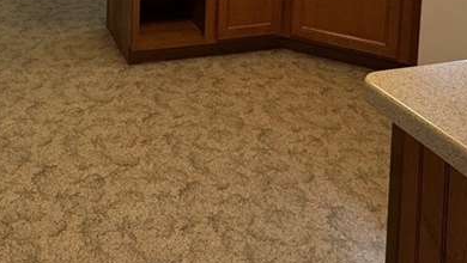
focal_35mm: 40
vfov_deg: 23.6
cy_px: -133
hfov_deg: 49.3
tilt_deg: -3.4
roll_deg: -1.7
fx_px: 496
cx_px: 146
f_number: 2.2
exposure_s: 1/60
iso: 160
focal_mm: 2.22
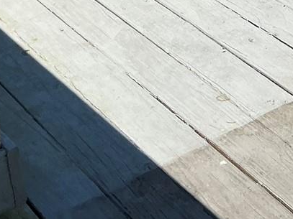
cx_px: 369
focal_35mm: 110
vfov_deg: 12.2
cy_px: -193
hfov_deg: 17.0
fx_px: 931
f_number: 1.8
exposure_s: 1/1786
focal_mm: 3
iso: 25
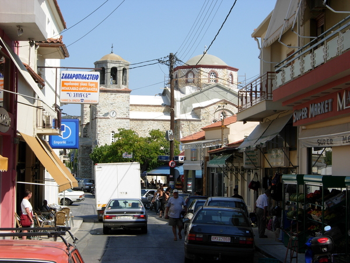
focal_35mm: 75
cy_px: 132
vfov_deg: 19.6
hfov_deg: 26.0
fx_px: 758
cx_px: 175
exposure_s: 1/322
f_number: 6.1
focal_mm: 15.7
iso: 50
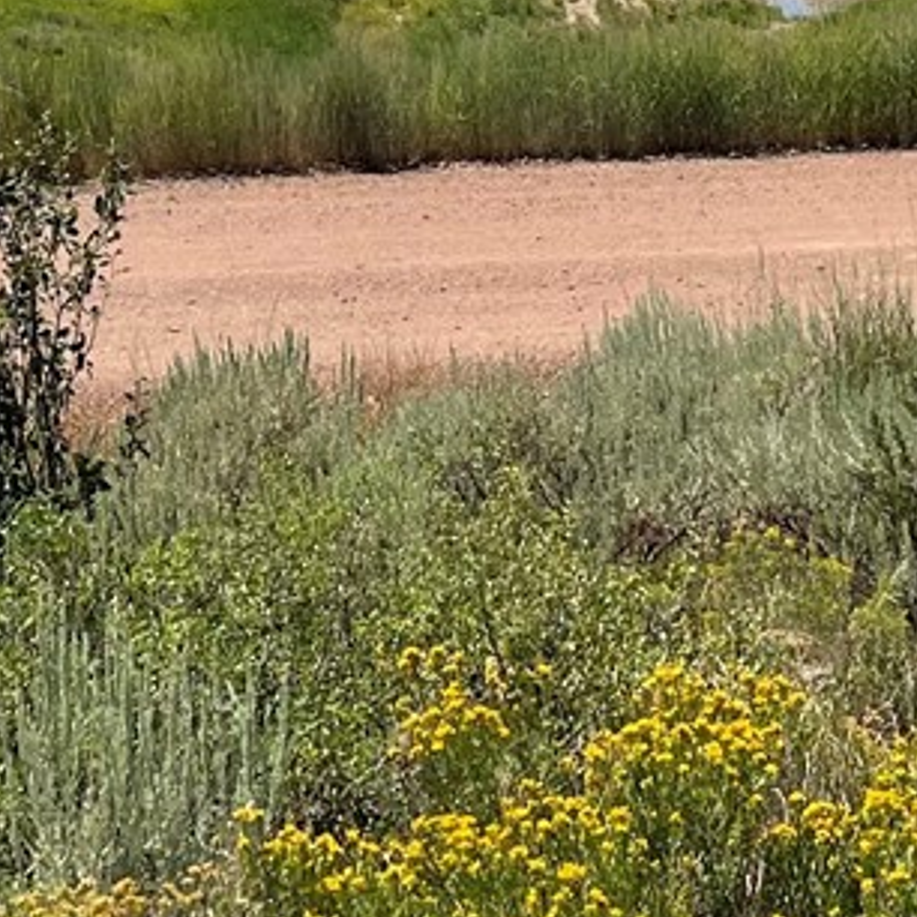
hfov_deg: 14.5
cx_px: 701
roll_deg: +3.2
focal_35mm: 120
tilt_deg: -4.5
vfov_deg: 14.0
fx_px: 3596
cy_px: -282
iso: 32
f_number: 1.6
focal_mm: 4.2
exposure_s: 1/5291
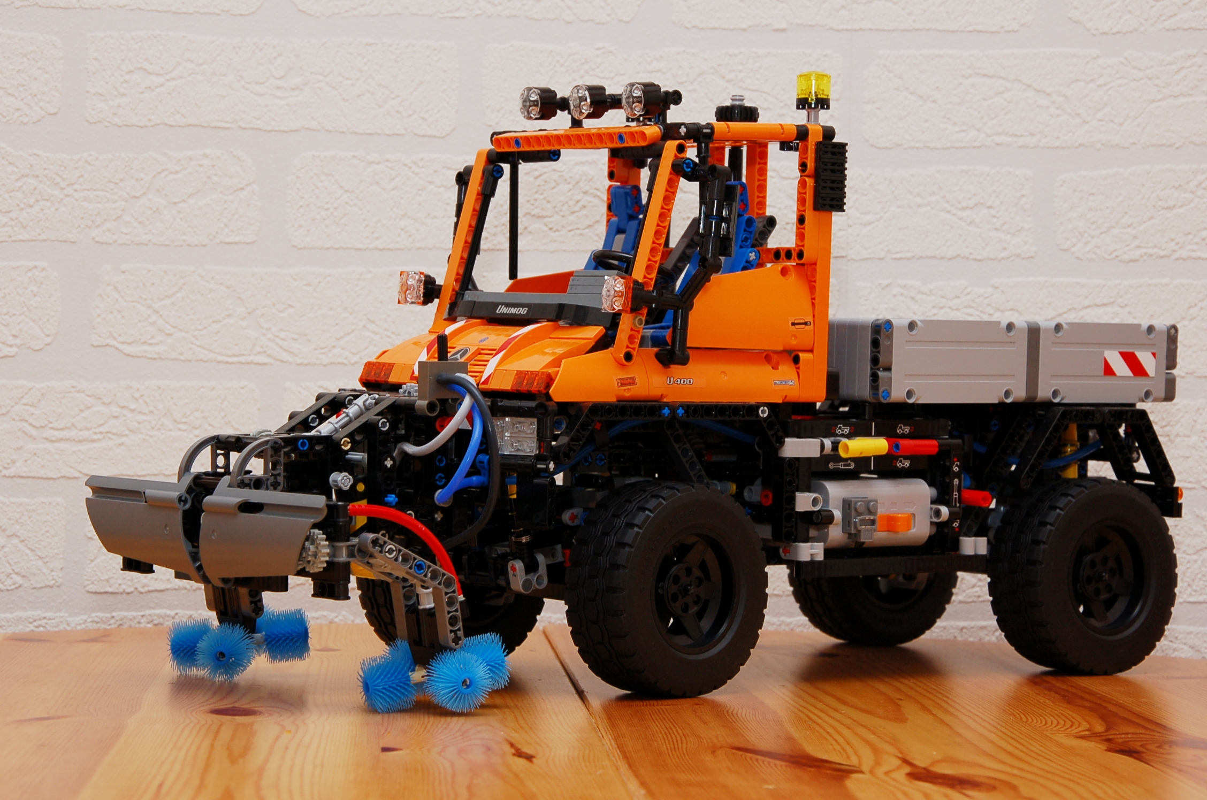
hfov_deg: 21.9
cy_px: 400
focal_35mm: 93
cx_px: 604
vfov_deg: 14.7
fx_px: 3113
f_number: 11
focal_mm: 62
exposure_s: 1/125
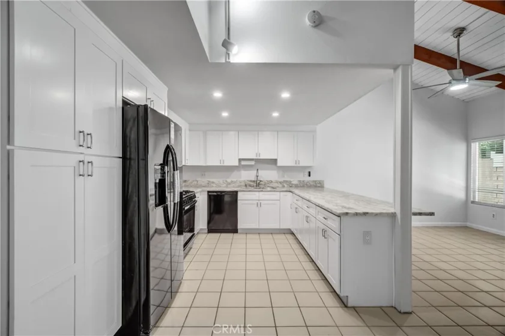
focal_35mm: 15
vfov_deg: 77.3
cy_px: 168
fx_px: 210
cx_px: 252
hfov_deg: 100.4
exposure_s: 1/8
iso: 400
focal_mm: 10
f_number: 9
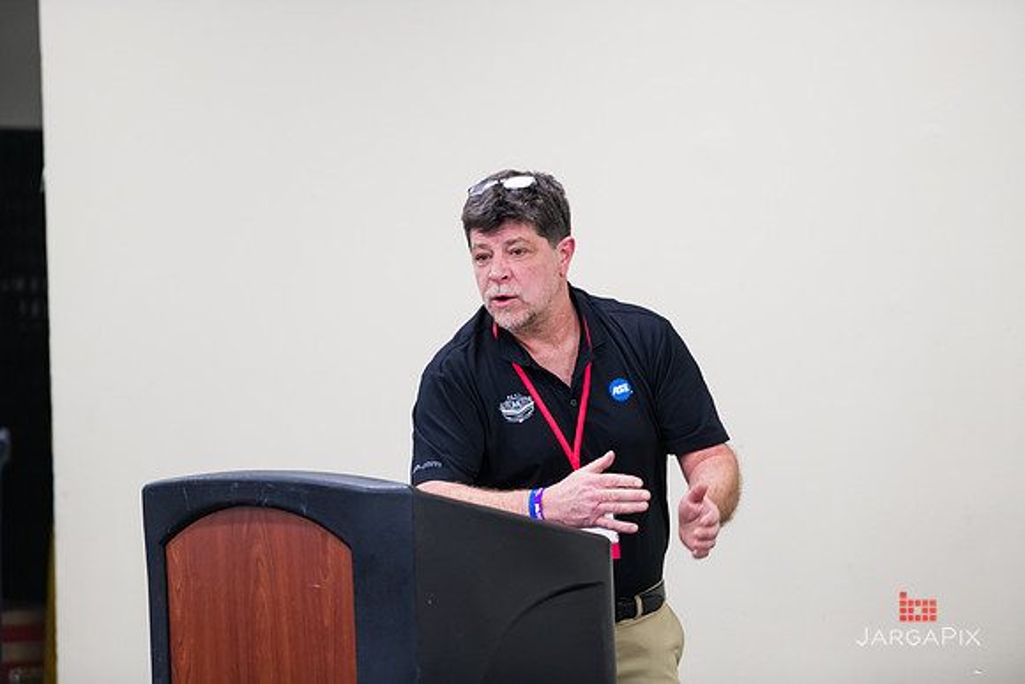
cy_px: 342
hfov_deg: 10.3
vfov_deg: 6.9
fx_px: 5696
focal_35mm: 200
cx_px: 512
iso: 1250
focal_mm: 200
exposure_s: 1/200
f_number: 3.2
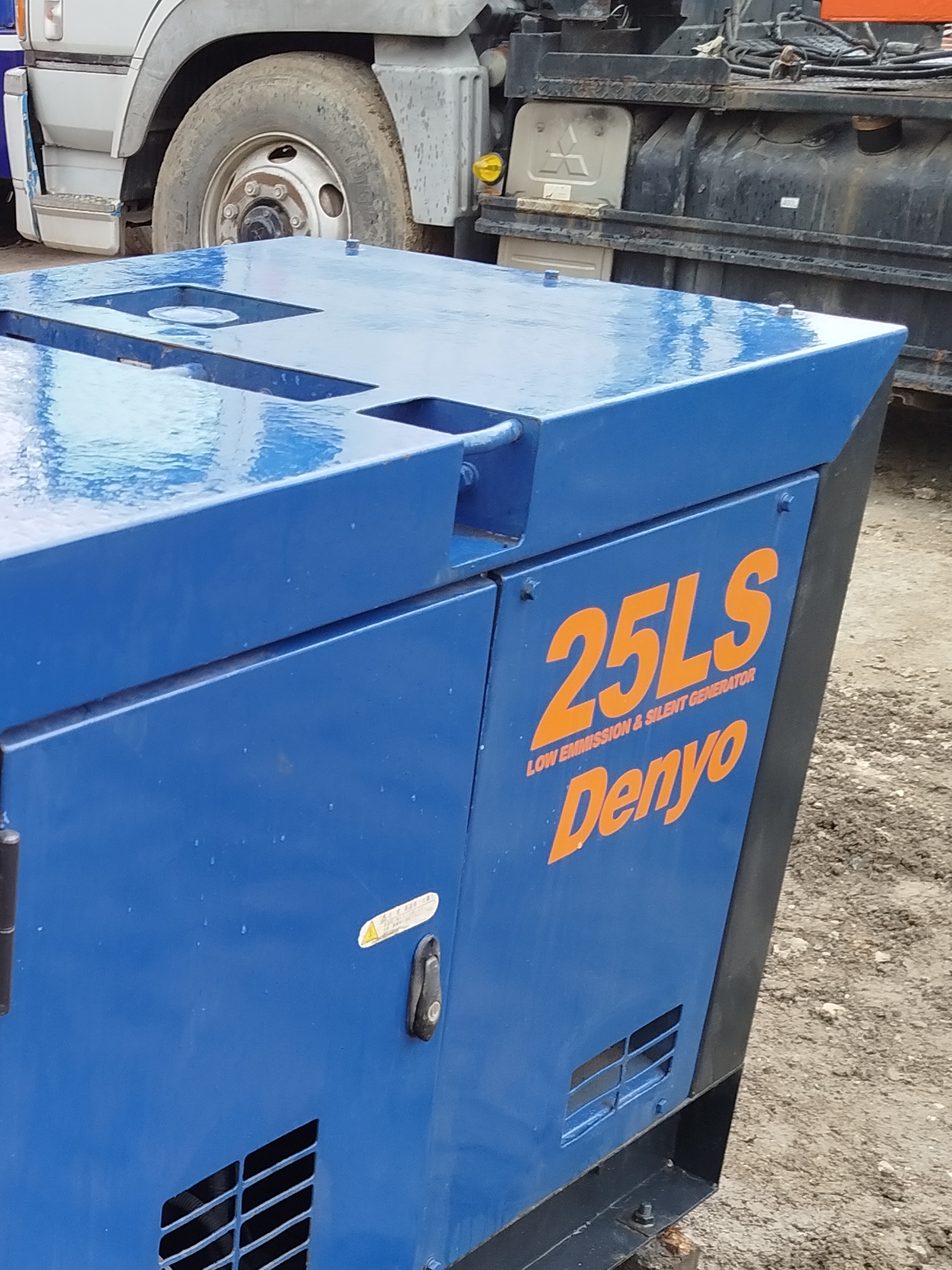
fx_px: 2017
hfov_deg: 24.9
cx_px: -67
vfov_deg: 34.7
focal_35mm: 55
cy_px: 812
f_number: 1.7
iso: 80
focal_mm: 5.31
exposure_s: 1/30
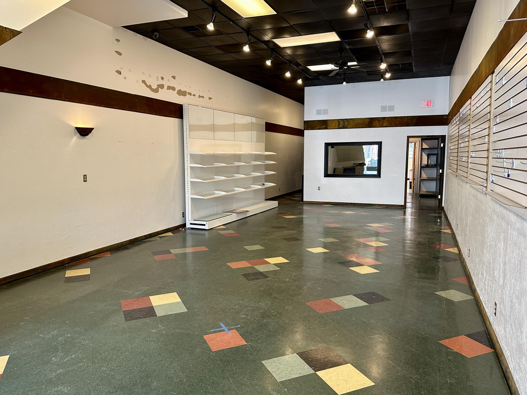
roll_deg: -2.9
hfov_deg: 71.6
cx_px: 264
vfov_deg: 56.8
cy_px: 198
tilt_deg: -4.9
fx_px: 365
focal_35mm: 24
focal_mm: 6.86
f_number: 1.78
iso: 200
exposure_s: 1/120
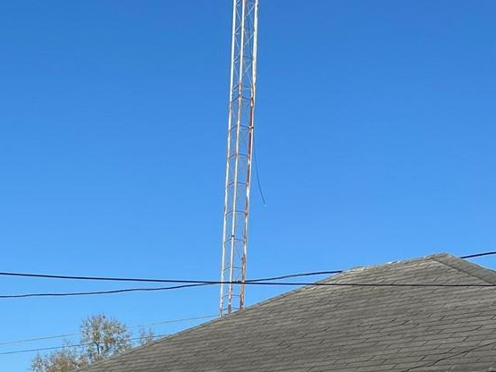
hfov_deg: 22.4
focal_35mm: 75
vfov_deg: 18.0
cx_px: -197
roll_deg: -0.3
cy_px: 520
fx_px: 1074
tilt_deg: +0.6
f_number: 1.6
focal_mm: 5.1
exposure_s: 1/3215
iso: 50
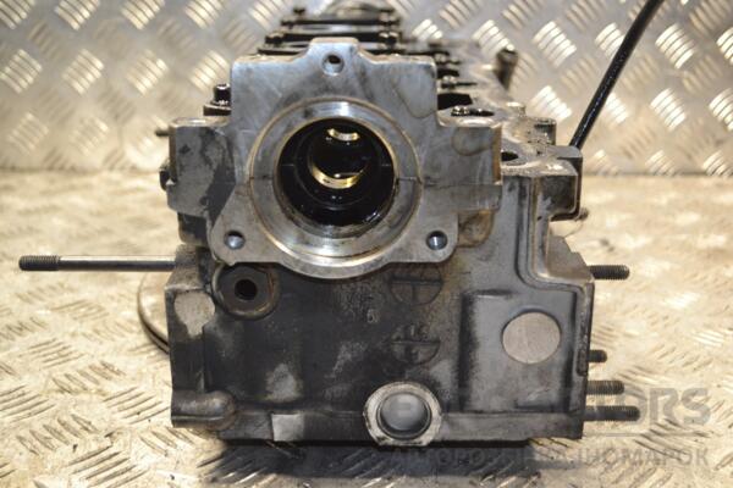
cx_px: 366
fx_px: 916
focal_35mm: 45
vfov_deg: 29.9
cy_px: 244
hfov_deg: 43.6
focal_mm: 30
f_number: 4.5
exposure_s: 1/60
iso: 560
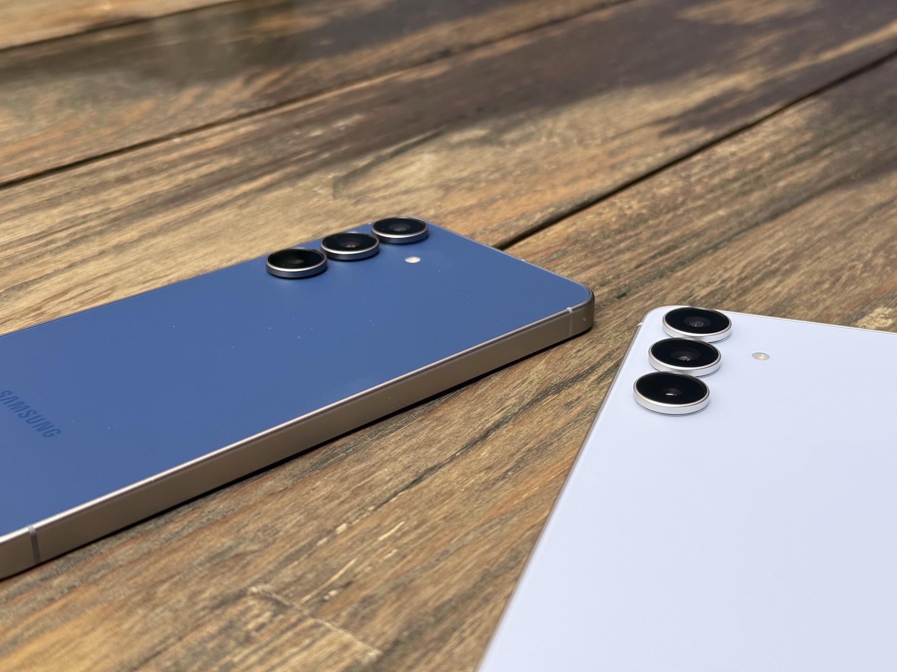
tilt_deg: -26.8
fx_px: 1244
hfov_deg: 39.7
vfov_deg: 30.3
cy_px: 336
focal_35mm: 48
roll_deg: +0.2
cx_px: 448
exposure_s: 1/296
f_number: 1.78
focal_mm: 6.76
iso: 80
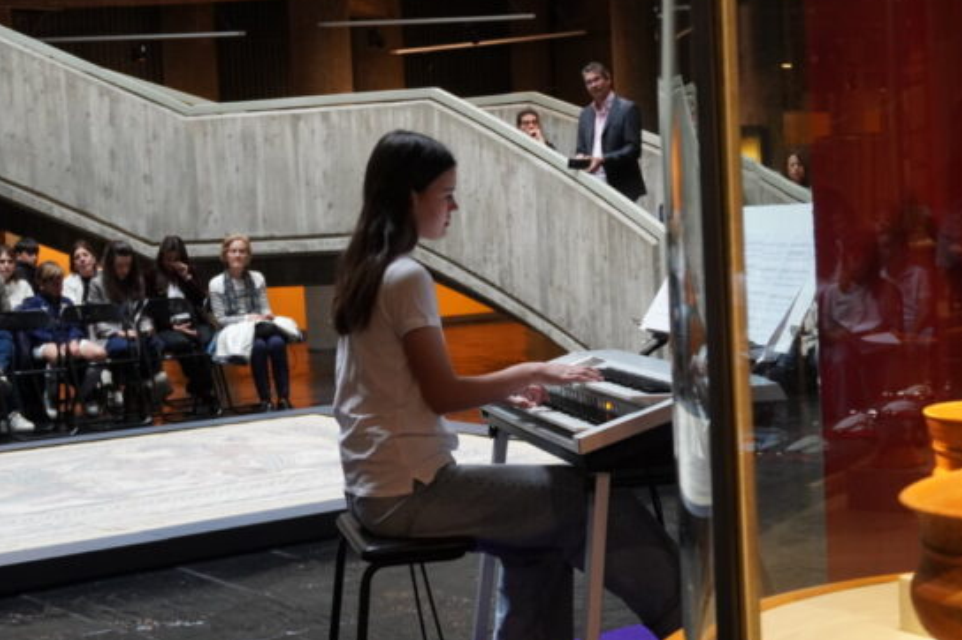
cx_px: 550
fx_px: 1755
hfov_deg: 30.6
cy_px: 313
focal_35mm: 66
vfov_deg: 20.7
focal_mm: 31
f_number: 5.6
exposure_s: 1/50
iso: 1600
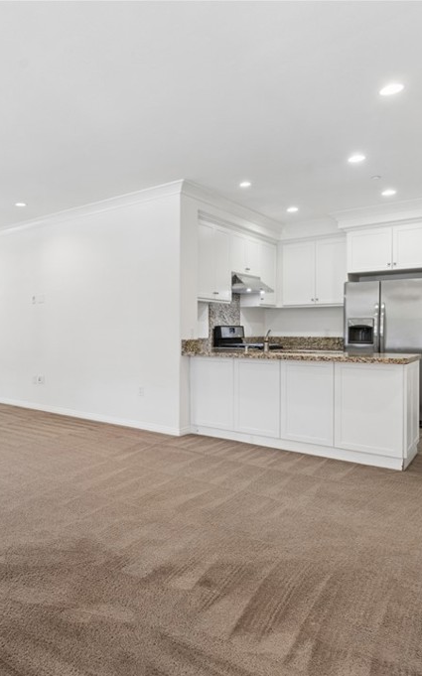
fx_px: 424
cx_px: 75
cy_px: 338
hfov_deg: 49.4
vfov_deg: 77.2
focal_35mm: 23
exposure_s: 1/10
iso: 400
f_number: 8
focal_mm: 15
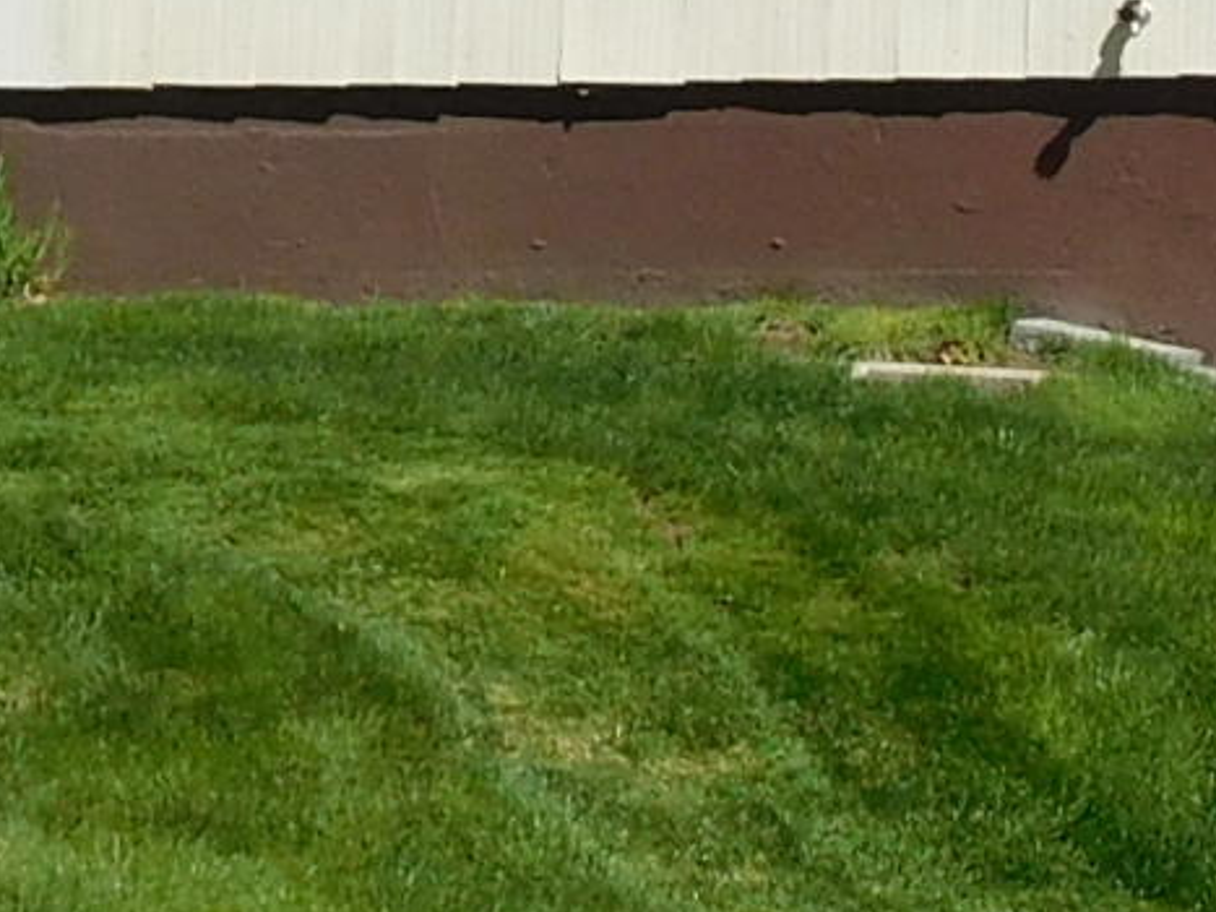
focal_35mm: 257
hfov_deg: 7.5
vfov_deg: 5.8
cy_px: -146
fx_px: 9026
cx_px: 2140
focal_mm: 7.1
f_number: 7.8
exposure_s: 1/400
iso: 125
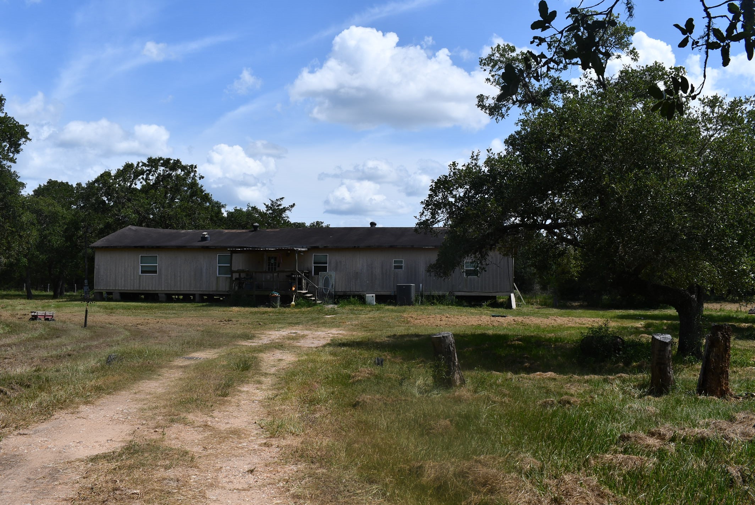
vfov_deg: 37.0
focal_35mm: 36
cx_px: 378
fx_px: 756
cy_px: 252
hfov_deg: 53.1
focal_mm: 18
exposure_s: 1/320
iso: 100
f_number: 9
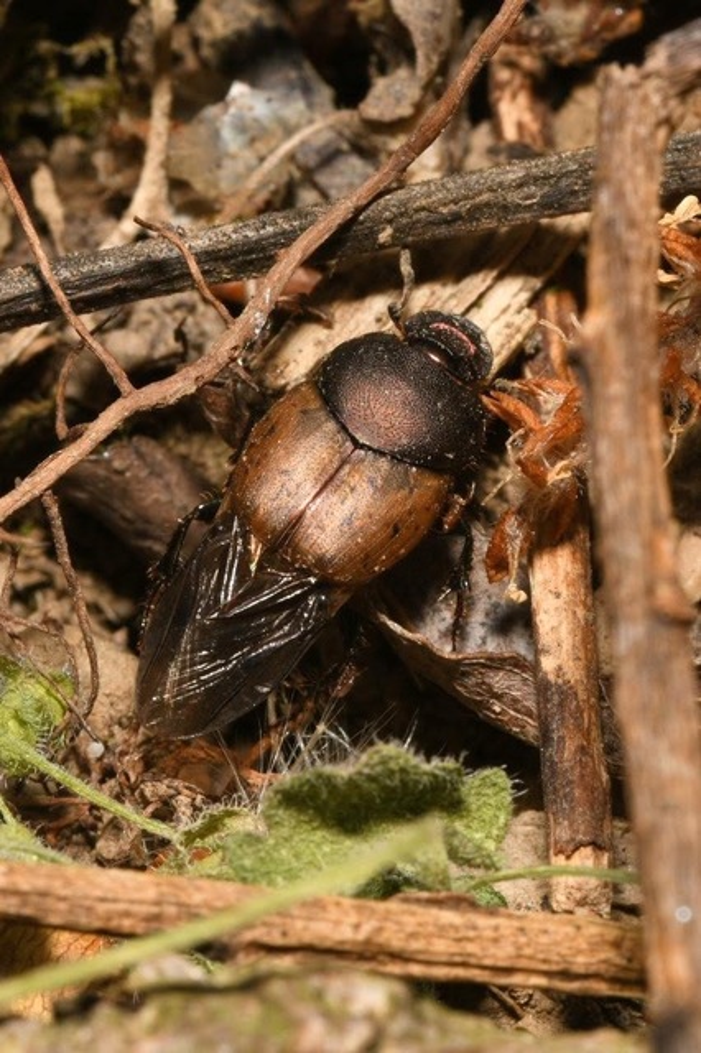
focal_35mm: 158
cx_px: 350
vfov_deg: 13.0
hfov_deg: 8.7
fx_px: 4605
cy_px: 526
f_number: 32
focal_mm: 105
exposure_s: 1/60
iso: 100
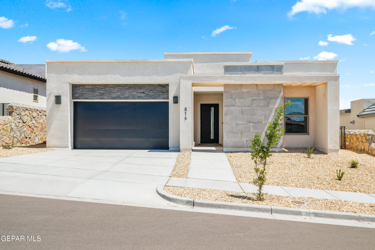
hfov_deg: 58.7
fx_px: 333
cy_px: 125
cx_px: 188
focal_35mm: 32
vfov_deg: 41.1
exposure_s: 1/400
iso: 640
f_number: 11
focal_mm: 32
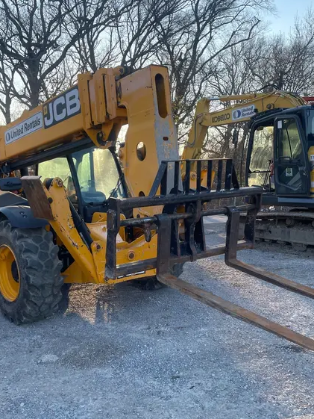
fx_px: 411
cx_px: 119
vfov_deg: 53.9
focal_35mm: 34
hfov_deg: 41.5
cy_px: 216
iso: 50
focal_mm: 4.2
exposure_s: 1/807
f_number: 1.6
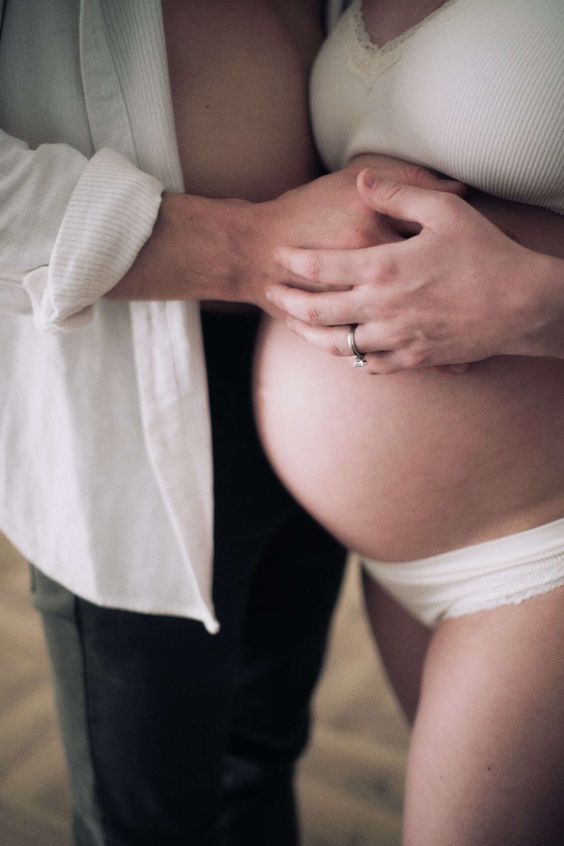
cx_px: 282
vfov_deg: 54.4
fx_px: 822
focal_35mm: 35
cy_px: 423
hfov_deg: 37.9
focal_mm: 23
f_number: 1.4
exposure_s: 1/160
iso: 160
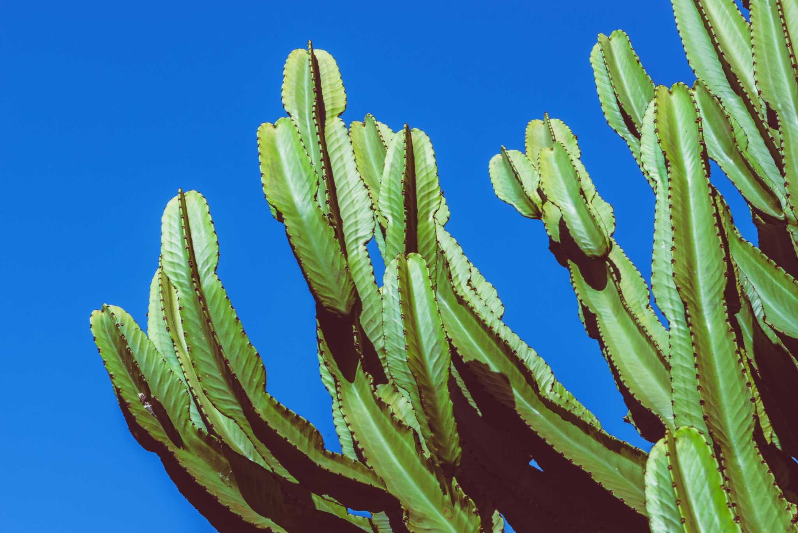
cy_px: 266
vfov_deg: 13.1
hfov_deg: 19.4
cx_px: 399
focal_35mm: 105
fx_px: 2328
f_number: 16
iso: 100
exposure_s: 1/100
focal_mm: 105
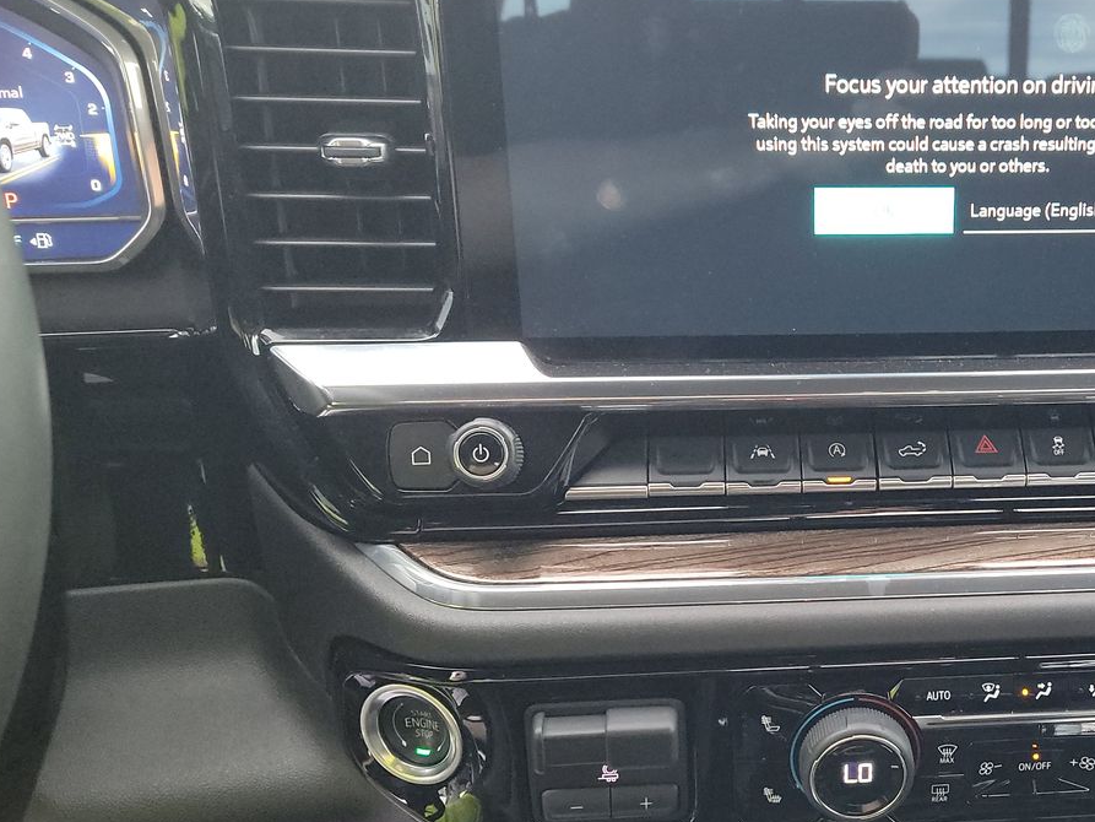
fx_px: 1360
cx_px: 885
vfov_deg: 33.4
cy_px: 524
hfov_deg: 41.8
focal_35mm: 43
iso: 1148
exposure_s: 1/59
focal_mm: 6.7
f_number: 1.8
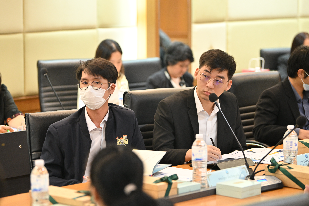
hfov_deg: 16.4
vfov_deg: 11.0
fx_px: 1073
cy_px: 103
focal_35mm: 125
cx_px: 154
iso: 1600
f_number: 2.8
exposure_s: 1/125
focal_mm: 125
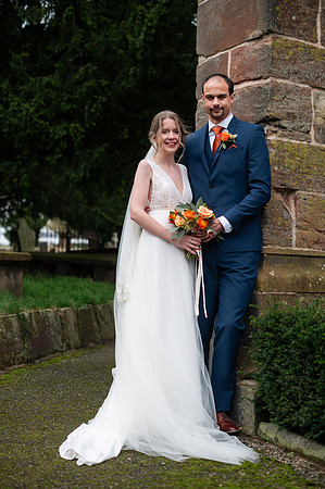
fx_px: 679
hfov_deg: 26.9
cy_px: 244
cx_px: 162
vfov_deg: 39.6
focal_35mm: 50
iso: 400
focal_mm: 50
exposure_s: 1/640
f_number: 2.8
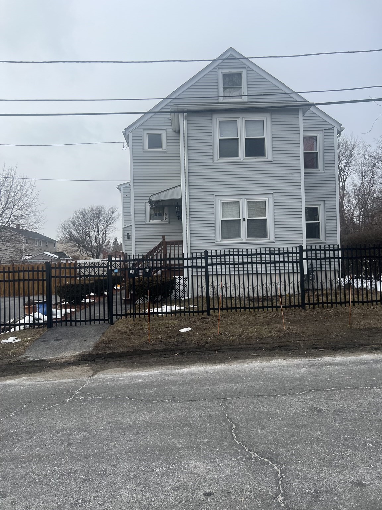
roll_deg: +0.6
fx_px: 383
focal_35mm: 26
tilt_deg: +3.2
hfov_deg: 53.1
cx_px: 191
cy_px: 255
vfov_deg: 67.3
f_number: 1.5
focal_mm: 5.7
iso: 50
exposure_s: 1/1808
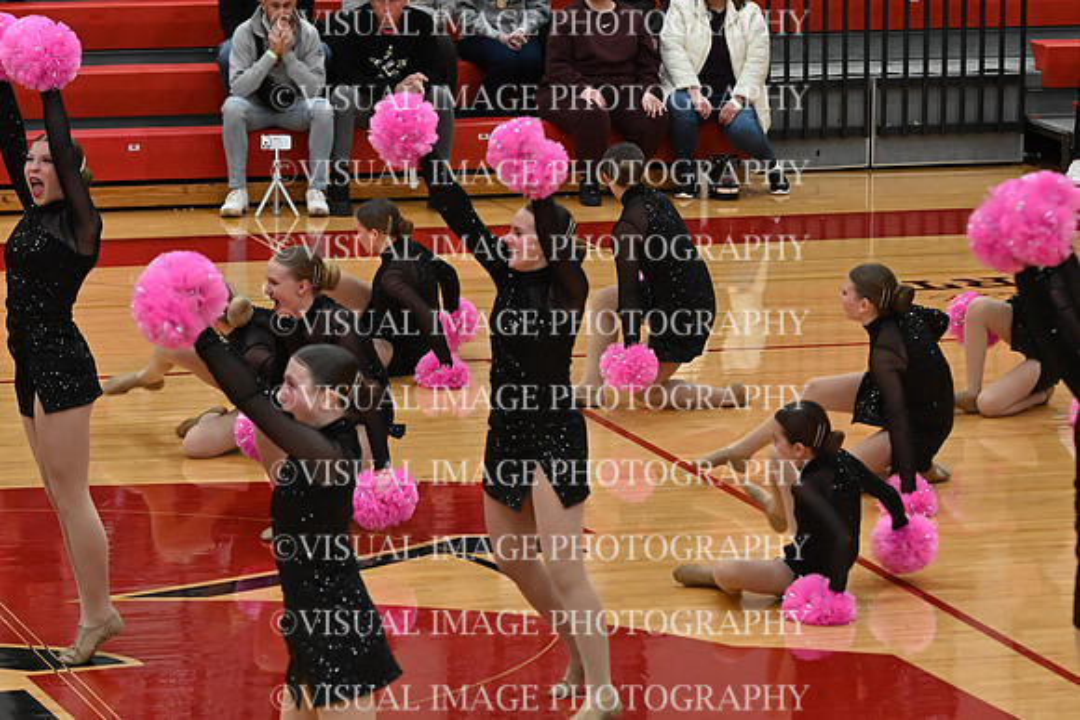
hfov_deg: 11.4
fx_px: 5401
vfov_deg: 7.6
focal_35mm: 180
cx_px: 540
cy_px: 360
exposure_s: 1/400
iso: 6400
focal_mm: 120
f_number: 4
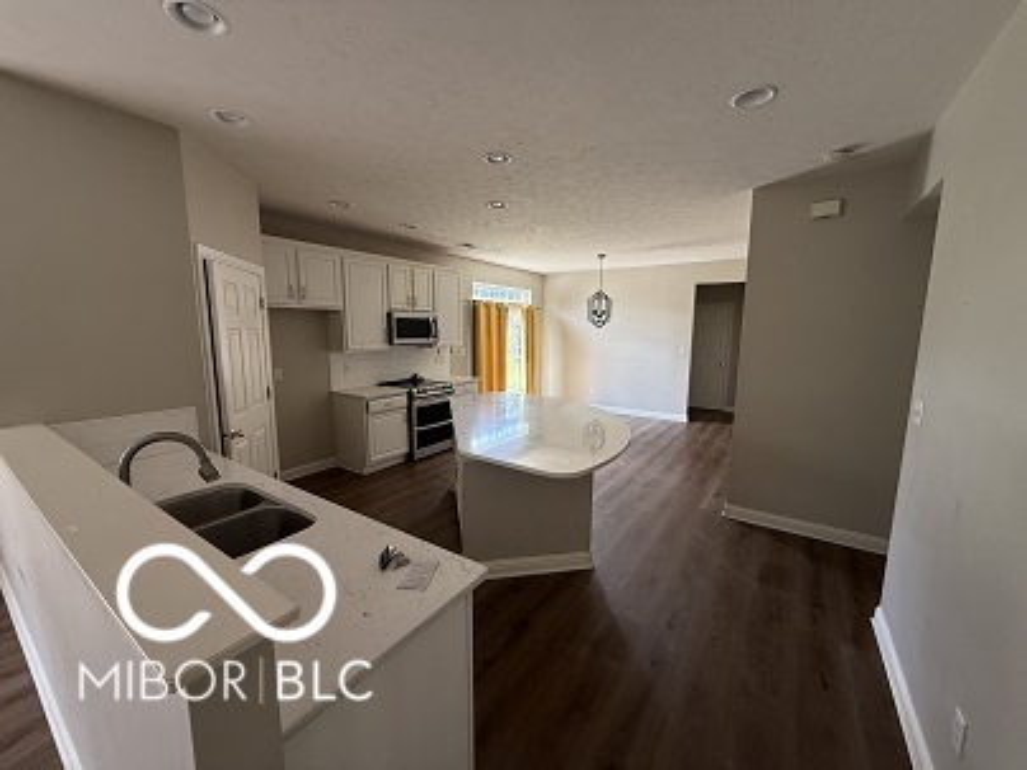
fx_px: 415
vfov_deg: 85.7
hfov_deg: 102.1
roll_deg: -0.7
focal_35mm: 14
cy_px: 385
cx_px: 514
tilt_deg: -7.2
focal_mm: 2.22
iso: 160
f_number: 2.2
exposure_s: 1/99
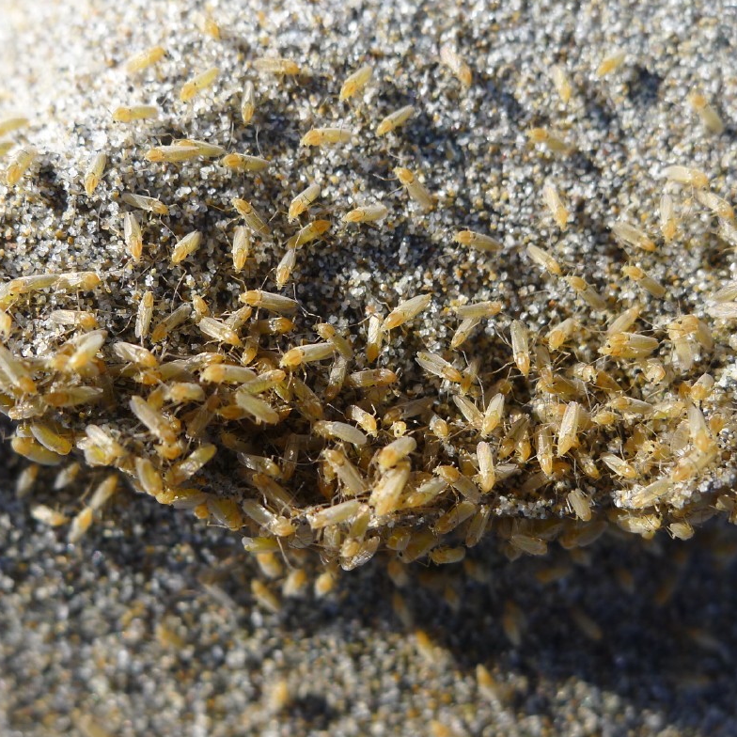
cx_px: 342
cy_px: 368
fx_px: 939
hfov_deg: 42.8
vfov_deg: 42.8
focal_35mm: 39
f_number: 3.5
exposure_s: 1/500
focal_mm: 6.4
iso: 80
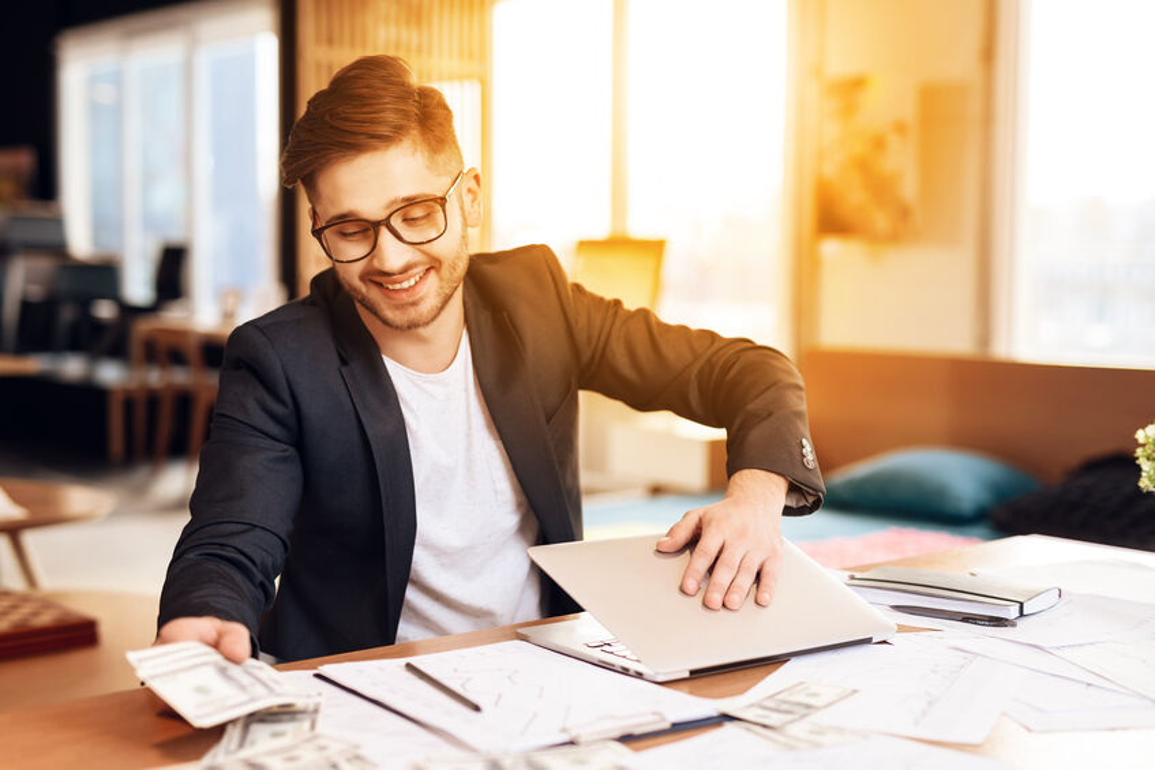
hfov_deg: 39.6
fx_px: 1604
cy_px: 385
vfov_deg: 27.0
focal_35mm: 50
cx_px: 578
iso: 320
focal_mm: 50
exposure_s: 1/160
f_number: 2.2
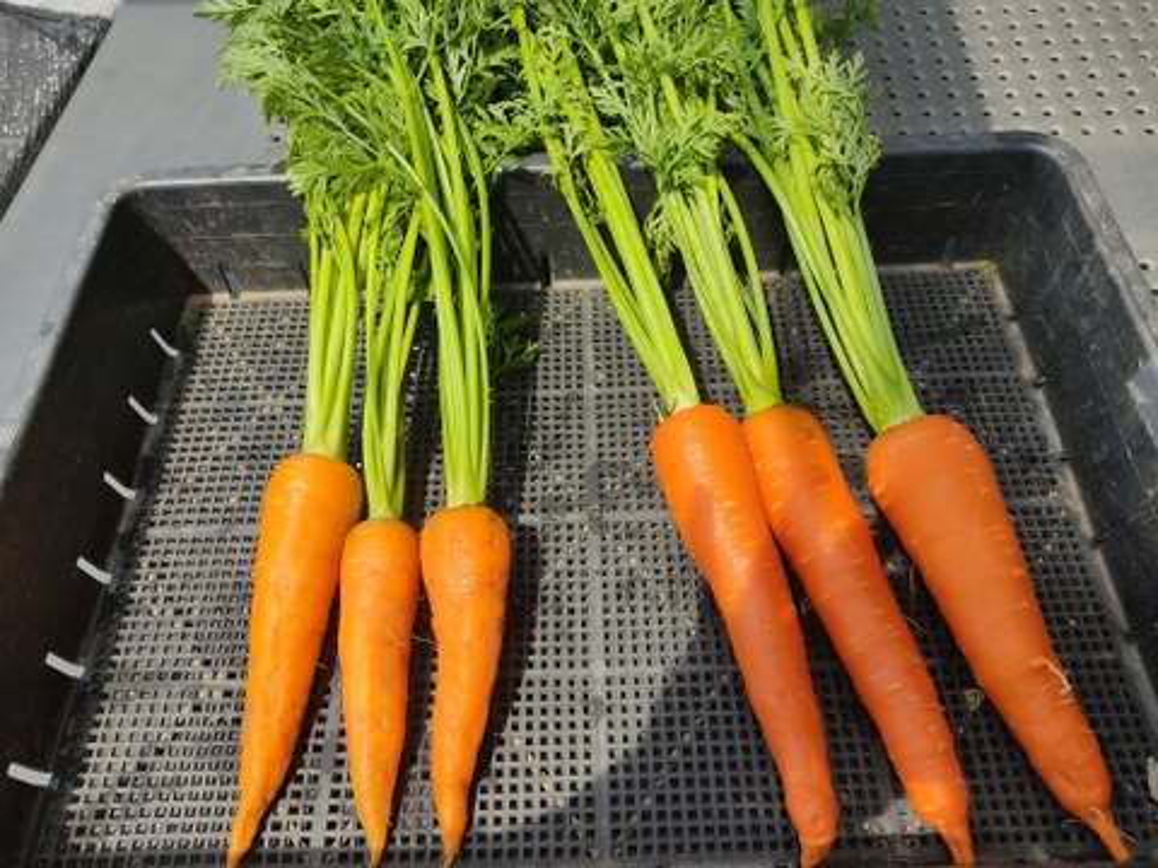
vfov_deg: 53.1
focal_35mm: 26
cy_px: 434
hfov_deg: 67.3
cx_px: 579
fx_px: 870
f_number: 1.79
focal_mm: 4.74
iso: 100
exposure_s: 1/1129
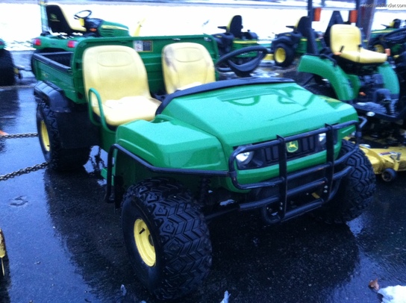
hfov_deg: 52.7
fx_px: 410
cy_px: 152
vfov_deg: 40.6
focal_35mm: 35
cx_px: 203
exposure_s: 1/15
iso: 500
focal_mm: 3.85
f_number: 2.8
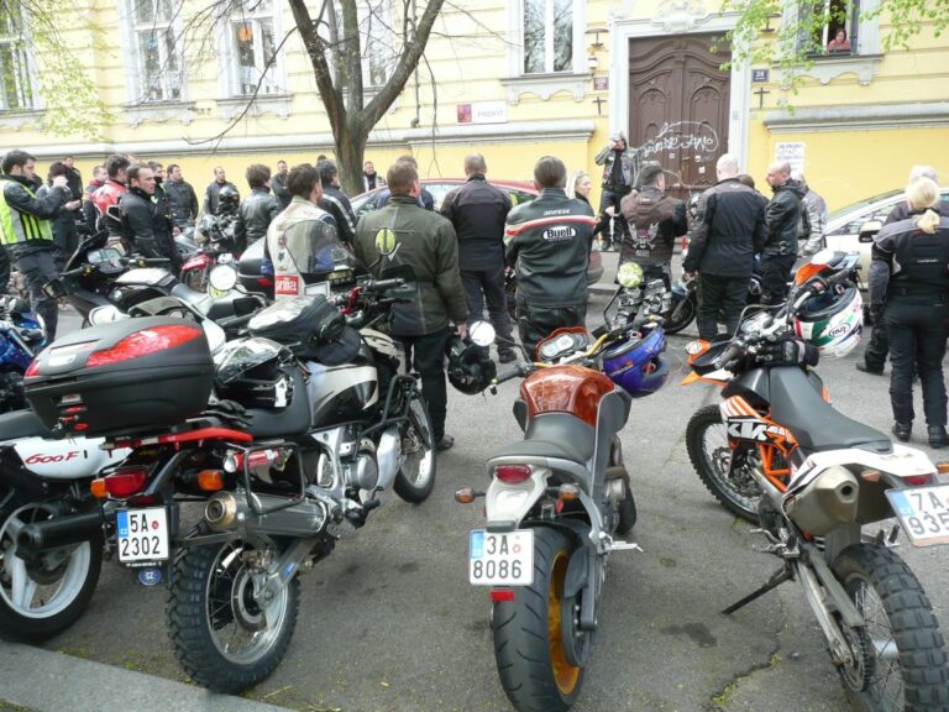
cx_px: 474
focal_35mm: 28
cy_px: 356
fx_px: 768
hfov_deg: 63.4
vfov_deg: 49.7
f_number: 3.3
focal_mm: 4.6
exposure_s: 1/50
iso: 100
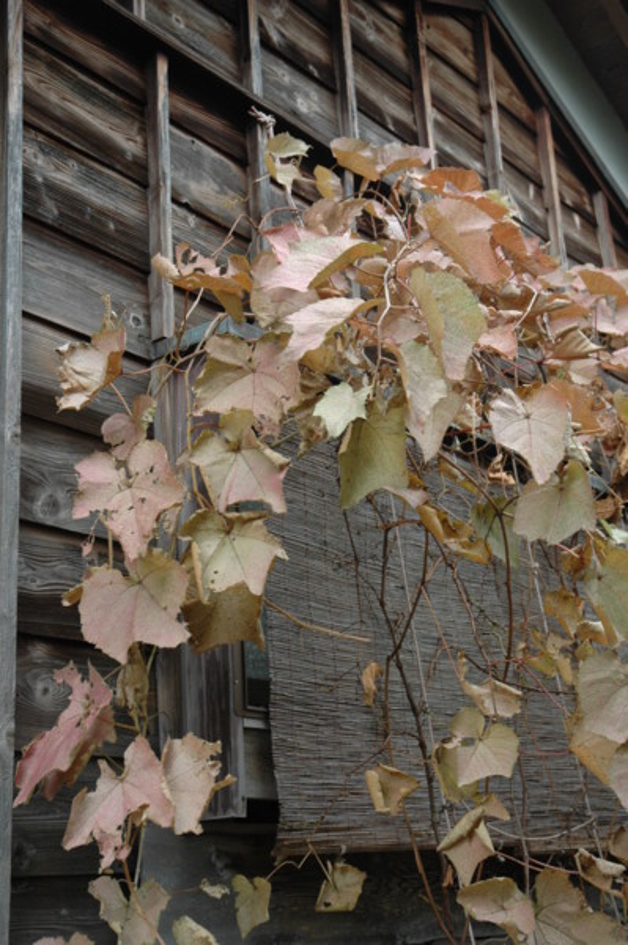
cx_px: 314
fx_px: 1337
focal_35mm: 51
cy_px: 472
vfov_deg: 38.9
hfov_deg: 26.4
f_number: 4.2
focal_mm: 34
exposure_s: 1/100
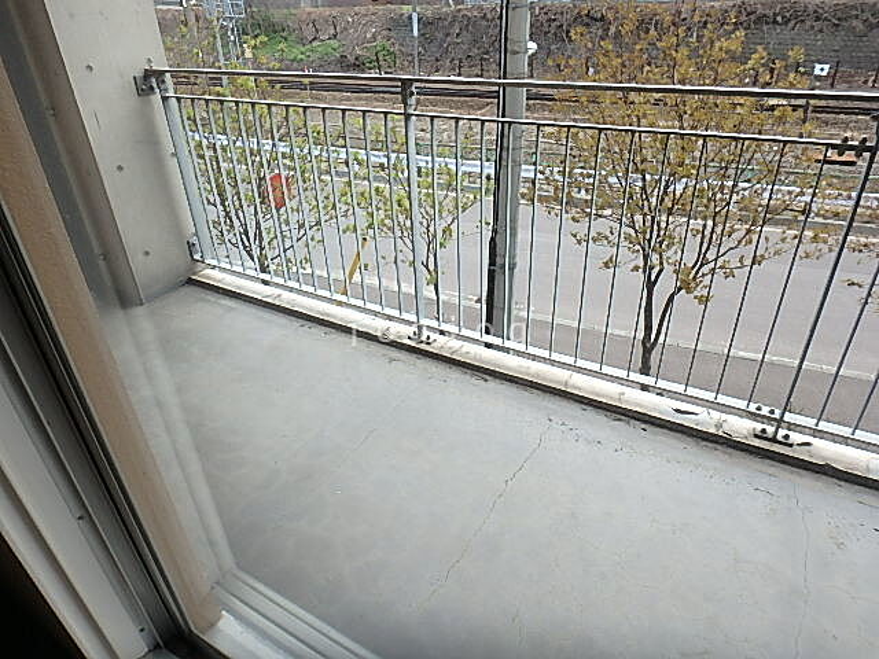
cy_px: 330
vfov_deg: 63.4
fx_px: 533
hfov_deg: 79.0
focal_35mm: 21
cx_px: 440
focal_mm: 3.7
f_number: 3.5
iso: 125
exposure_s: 1/250
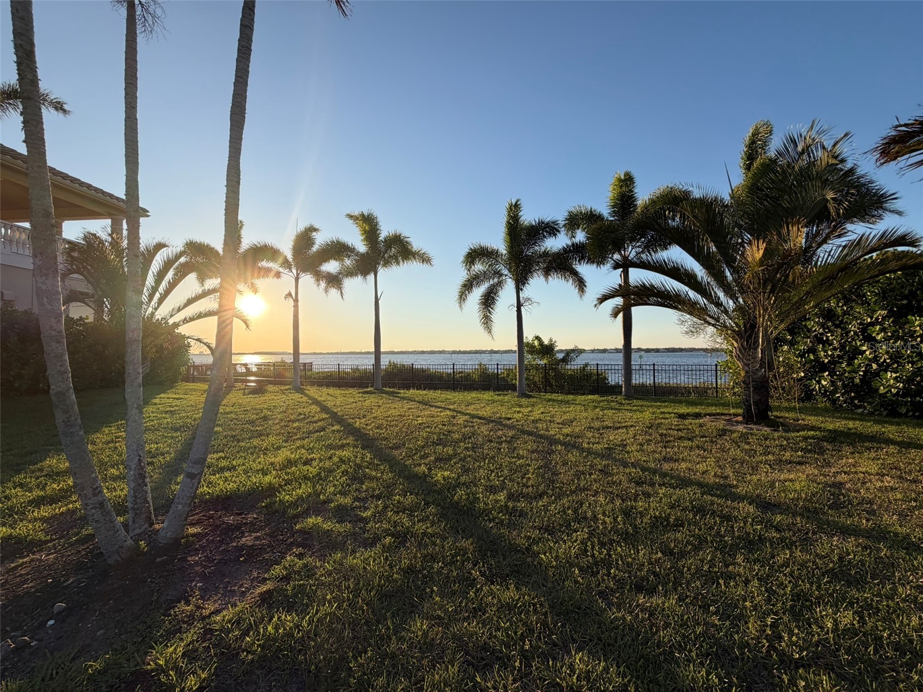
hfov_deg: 102.1
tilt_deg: +1.5
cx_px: 462
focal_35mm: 14
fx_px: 373
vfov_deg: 85.7
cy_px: 346
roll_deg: +0.8
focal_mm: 2.22
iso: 32
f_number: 2.2
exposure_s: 1/770
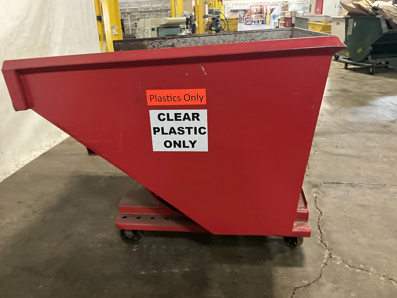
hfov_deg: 61.7
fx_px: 333
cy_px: 149
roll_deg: +4.7
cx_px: 198
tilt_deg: -23.3
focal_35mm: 29
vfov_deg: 48.2
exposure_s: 1/30
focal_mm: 3
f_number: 1.8
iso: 320
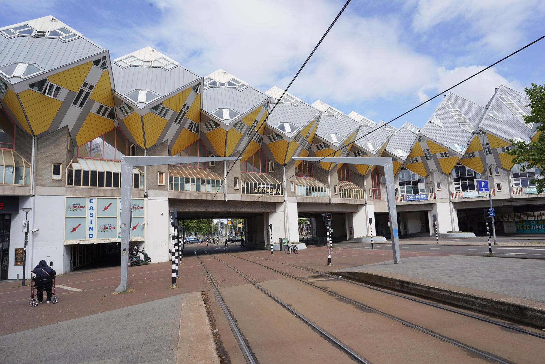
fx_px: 363
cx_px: 272
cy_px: 182
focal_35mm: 24
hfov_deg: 73.7
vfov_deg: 53.1
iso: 100
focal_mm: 24
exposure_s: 1/100
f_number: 14
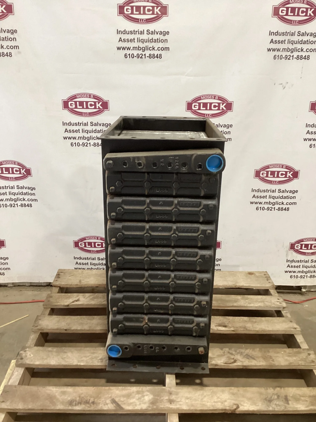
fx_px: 377
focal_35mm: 31
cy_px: 211
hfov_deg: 45.4
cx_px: 158
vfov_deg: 58.4
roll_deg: +1.6
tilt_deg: -19.8
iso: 320
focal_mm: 3.3
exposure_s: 1/50
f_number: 2.4
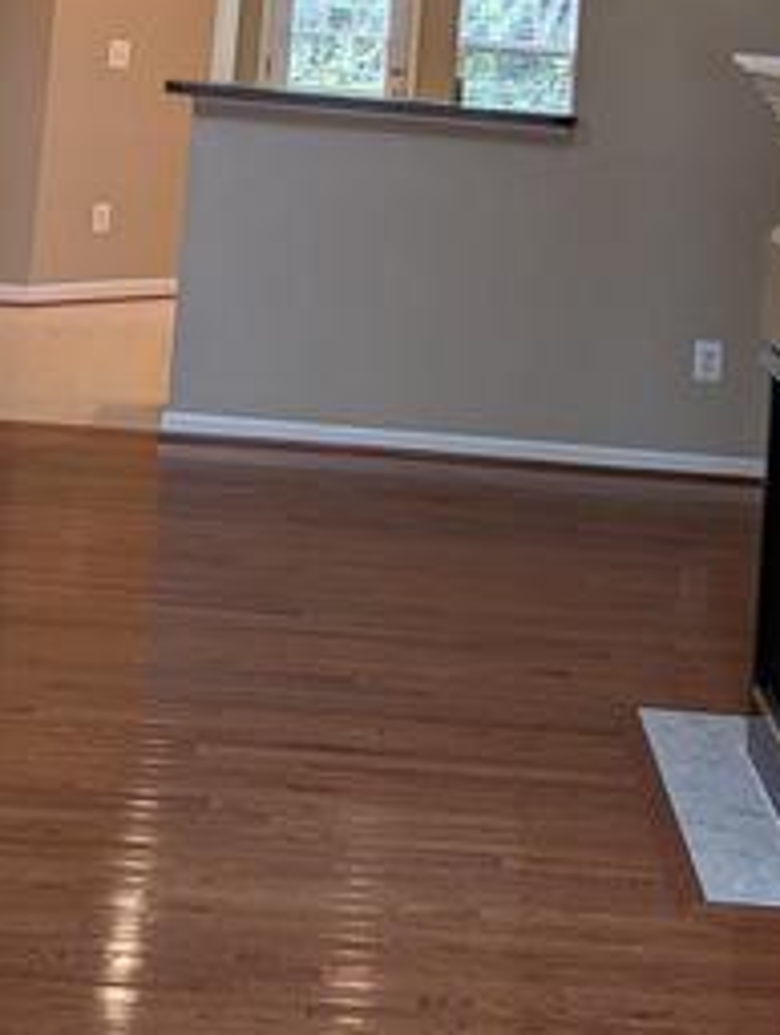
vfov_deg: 25.0
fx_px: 2156
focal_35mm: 72
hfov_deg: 20.5
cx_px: 388
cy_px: -113
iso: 22
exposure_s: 1/145
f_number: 1.68
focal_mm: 6.9
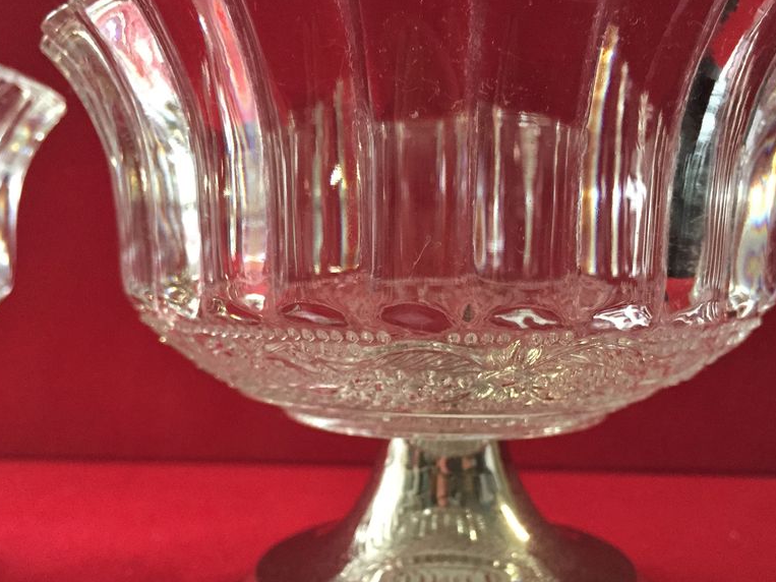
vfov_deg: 37.6
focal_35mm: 38
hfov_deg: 49.0
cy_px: 329
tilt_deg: -4.5
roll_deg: -1.2
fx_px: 852
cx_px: 397
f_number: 2.2
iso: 250
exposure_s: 1/25
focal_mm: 4.15
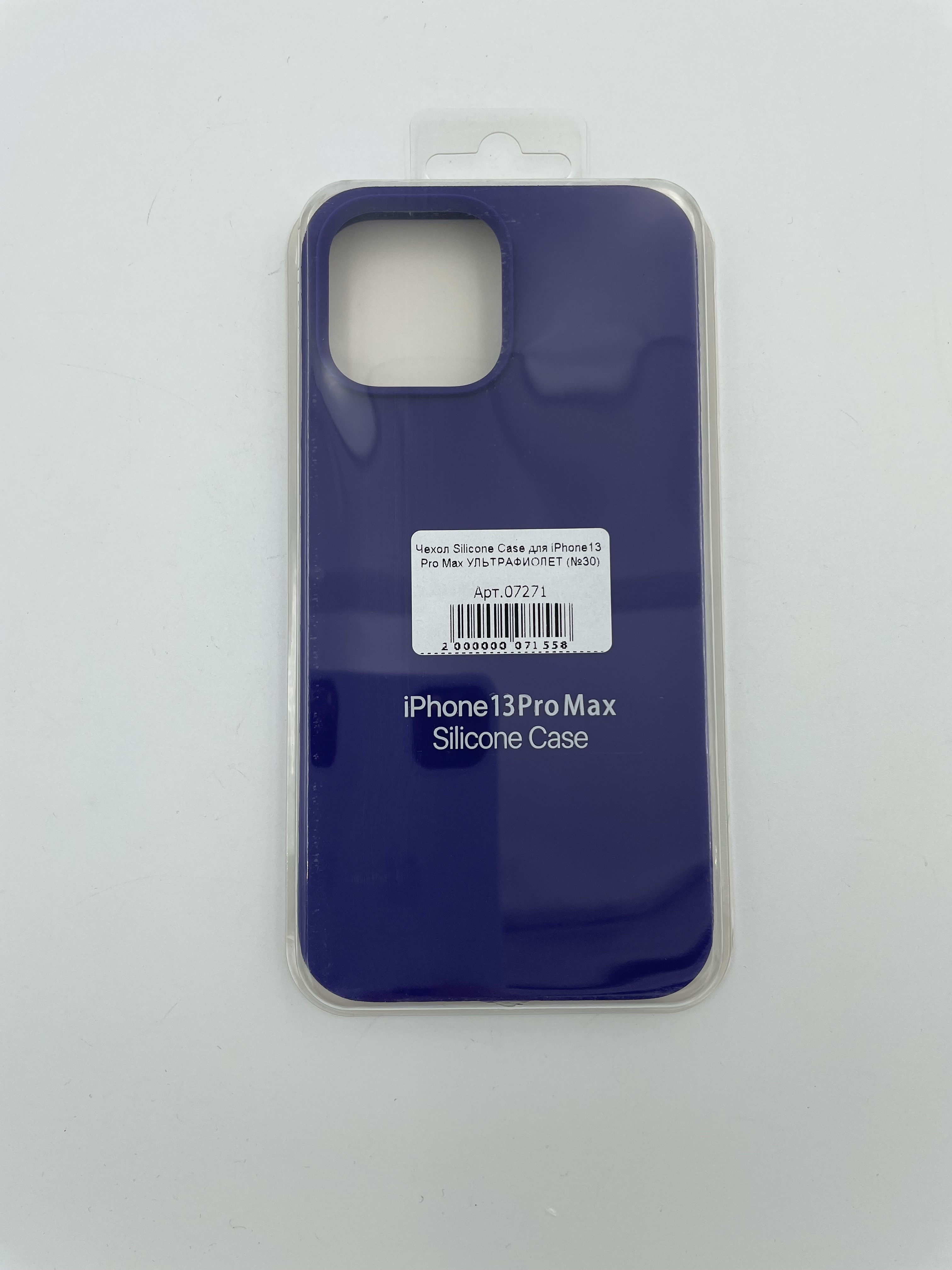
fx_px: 953
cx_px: 476
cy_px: 635
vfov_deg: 67.3
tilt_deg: -87.8
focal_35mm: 26
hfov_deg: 53.1
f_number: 1.6
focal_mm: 4.2
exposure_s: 1/1575
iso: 32
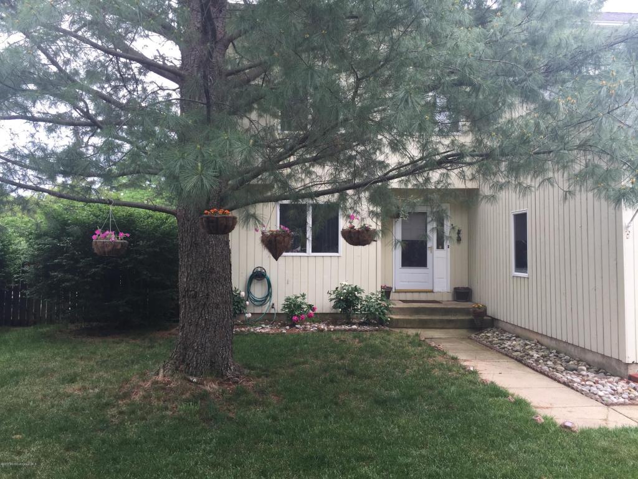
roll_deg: -1.4
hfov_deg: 61.7
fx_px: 534
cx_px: 319
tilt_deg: +1.5
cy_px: 240
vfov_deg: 48.2
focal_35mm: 29
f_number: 2.2
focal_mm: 4.15
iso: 32
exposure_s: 1/138
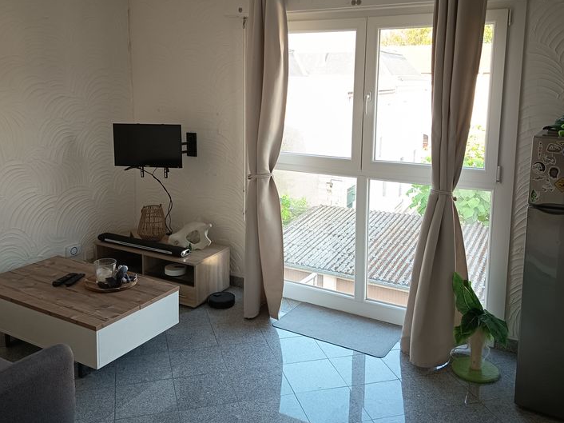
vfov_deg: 41.5
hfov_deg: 54.0
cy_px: 162
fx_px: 554
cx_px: 271
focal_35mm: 34
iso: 155
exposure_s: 1/50
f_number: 1.7
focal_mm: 5.27
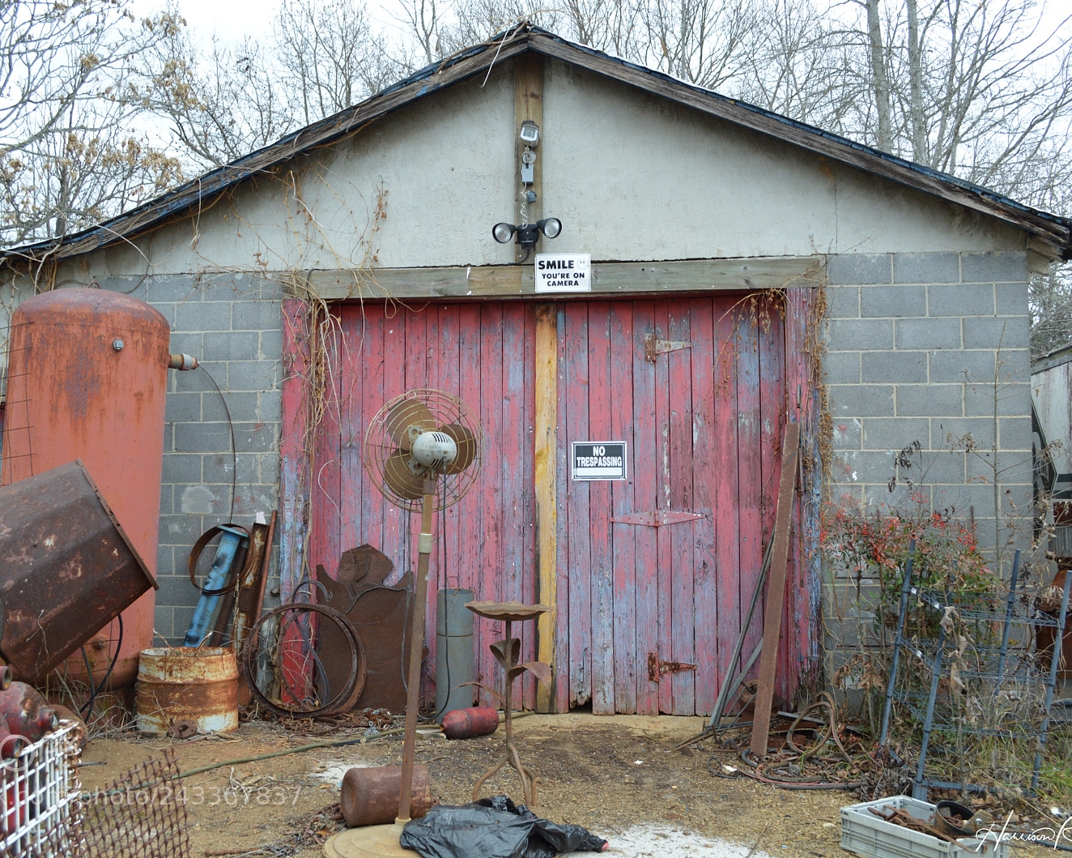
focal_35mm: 34
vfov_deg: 43.4
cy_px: 429
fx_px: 1079
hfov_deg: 52.8
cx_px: 526
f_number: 5.6
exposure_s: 1/125
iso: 400
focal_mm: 20
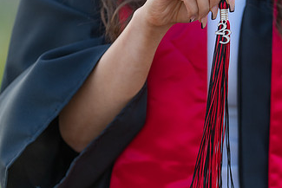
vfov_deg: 5.6
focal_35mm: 246
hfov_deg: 8.4
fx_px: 1928
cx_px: 217
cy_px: 83
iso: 160
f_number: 3.2
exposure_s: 1/320
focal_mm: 131
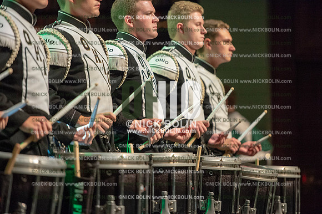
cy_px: 107
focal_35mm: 185
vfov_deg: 7.4
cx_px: 161
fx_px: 1654
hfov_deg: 11.1
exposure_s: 1/800
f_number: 2.8
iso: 8000
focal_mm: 185
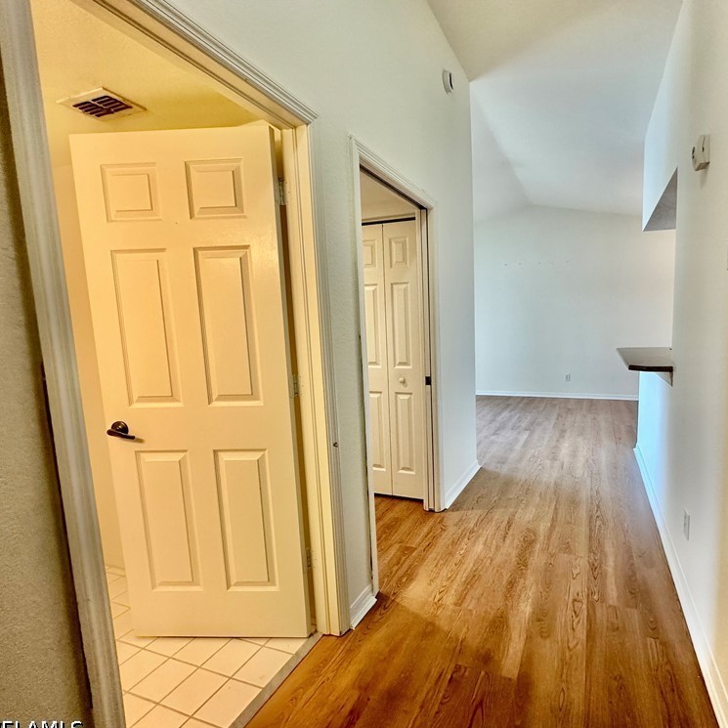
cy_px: 370
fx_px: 404
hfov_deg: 82.2
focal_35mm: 17
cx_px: 461
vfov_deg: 84.0
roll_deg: +1.0
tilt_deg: -6.4
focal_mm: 2.22
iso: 200
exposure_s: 1/120
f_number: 2.2
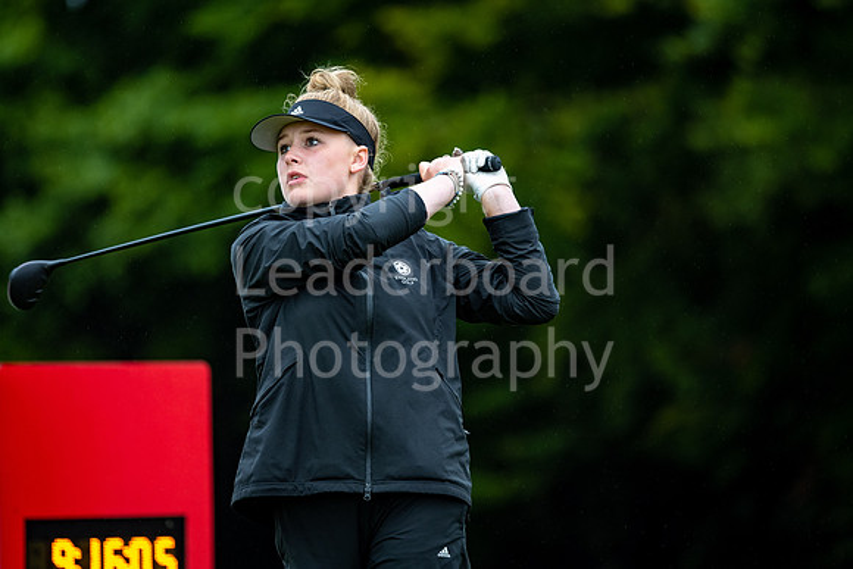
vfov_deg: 4.3
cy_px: 269
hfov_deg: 6.4
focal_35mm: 321
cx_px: 400
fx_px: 7600
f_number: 4
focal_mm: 300
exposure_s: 1/500
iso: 640
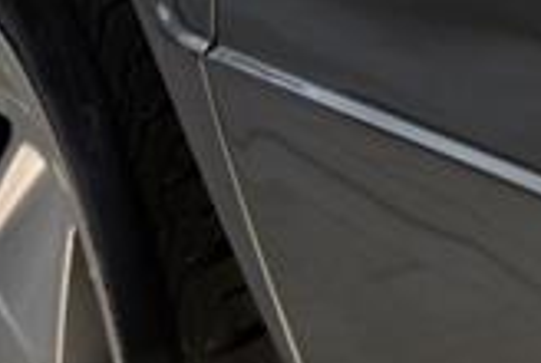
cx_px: 1471
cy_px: -614
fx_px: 10523
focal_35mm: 699
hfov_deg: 2.9
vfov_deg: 2.0
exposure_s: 1/160
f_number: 6.3
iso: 200
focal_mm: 120
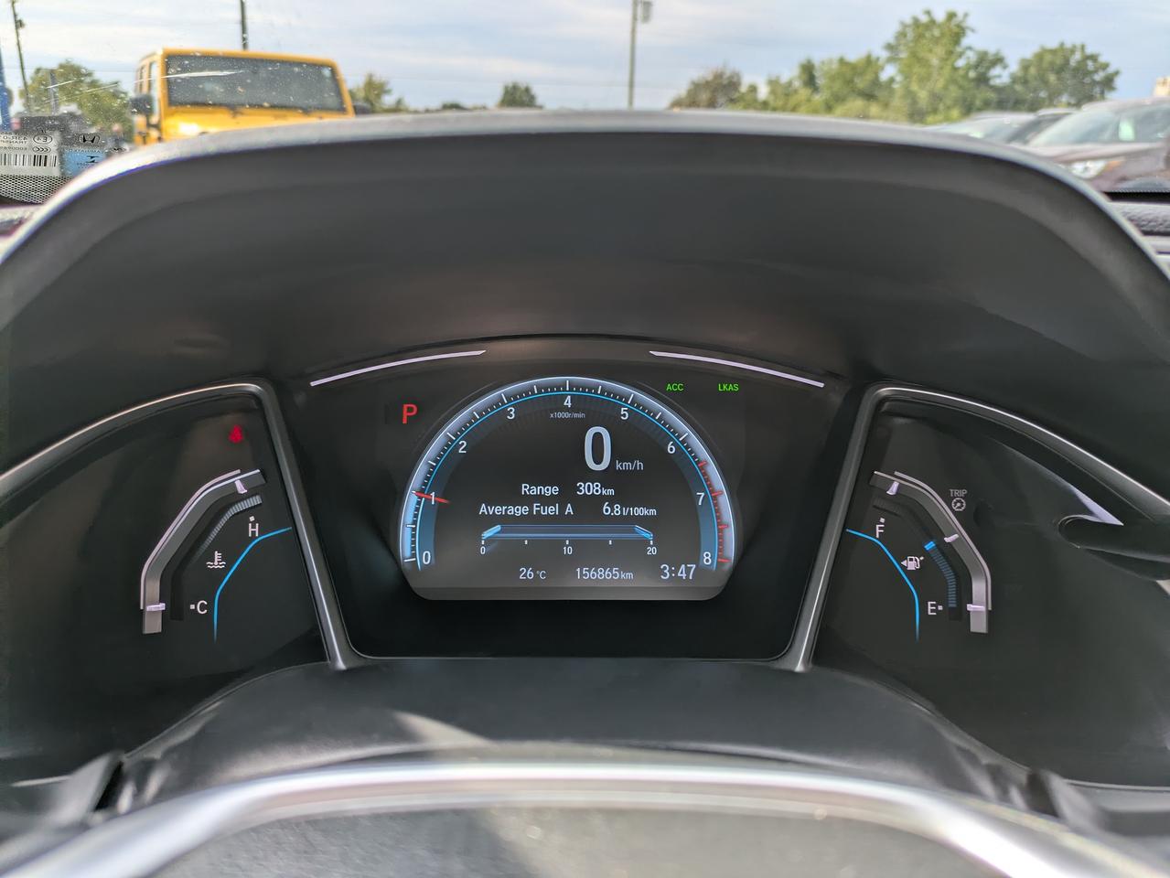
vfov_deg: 54.9
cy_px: 439
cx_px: 585
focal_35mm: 25
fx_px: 845
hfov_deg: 69.4
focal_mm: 5.43
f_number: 1.89
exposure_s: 1/374
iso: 20
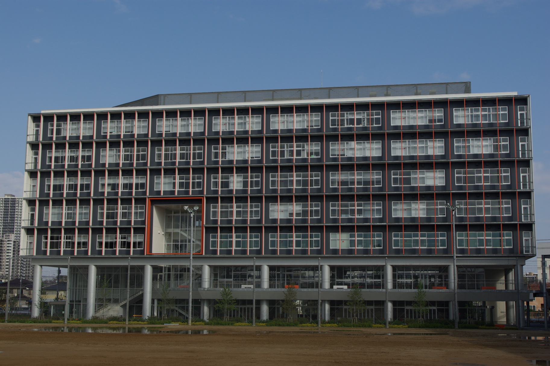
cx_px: 275
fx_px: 749
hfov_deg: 40.3
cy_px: 183
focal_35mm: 49
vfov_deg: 27.5
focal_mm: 32.5
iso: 100
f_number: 8
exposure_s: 1/350
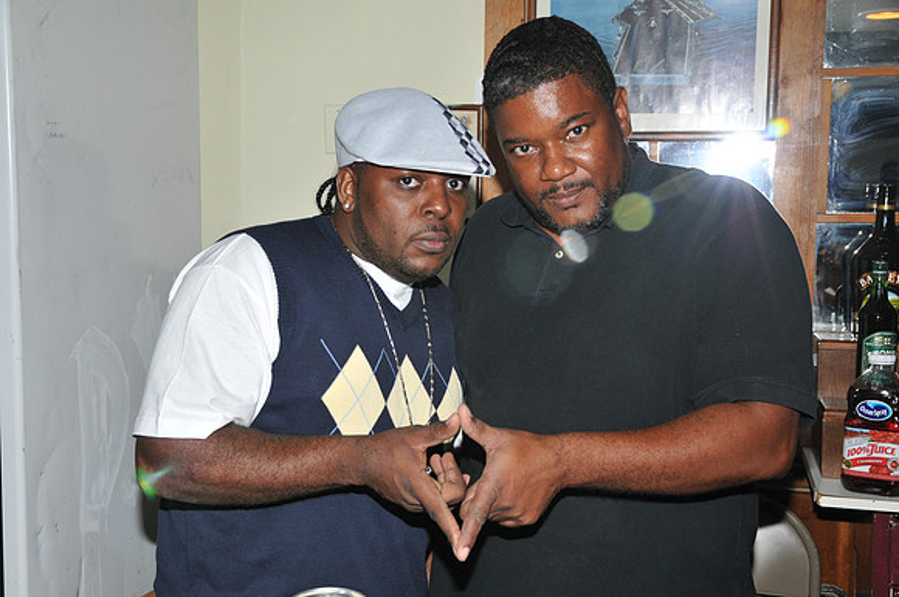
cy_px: 298
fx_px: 1272
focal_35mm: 51
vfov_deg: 26.4
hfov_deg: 38.9
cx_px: 450
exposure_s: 1/30
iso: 320
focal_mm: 34
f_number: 5.6
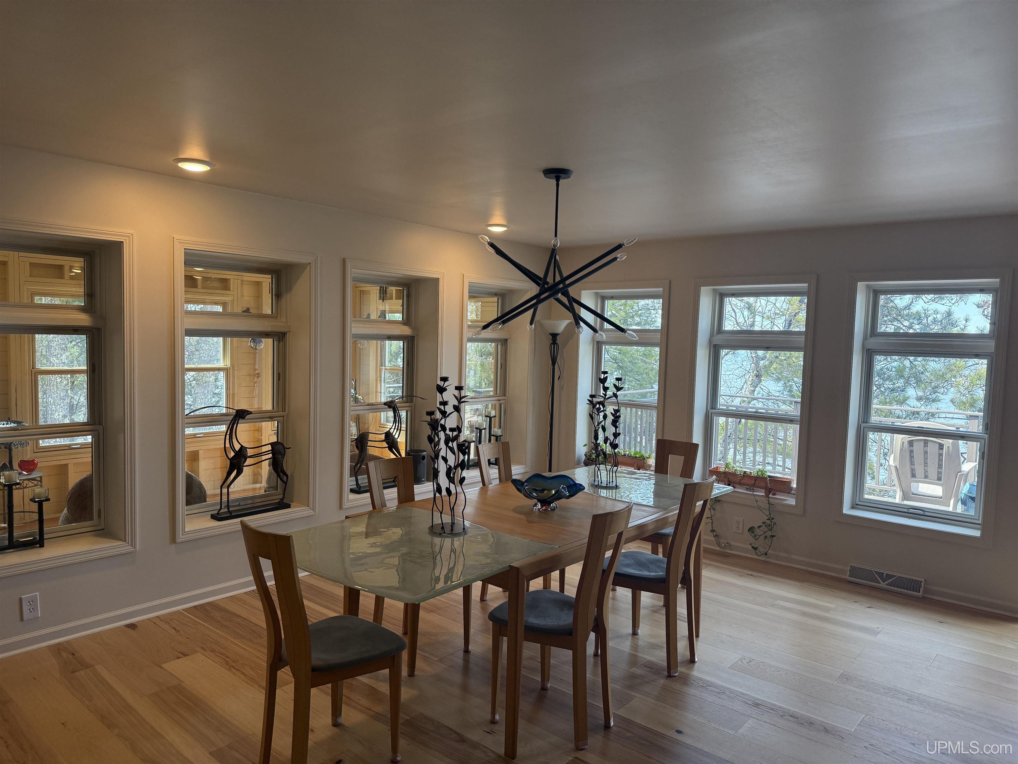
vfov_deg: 56.8
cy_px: 382
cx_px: 509
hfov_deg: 71.6
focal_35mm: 24
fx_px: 706
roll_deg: -0.9
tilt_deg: -3.4
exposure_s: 1/236
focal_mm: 6.76
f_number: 1.78
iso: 160
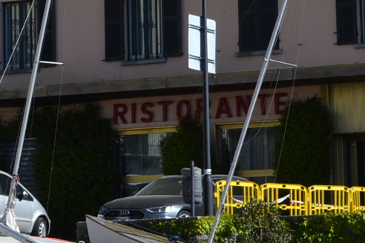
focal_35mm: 225
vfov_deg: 6.0
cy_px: -108
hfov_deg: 9.1
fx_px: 2281
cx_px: 242
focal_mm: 32
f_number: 8
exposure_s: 1/250
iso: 100
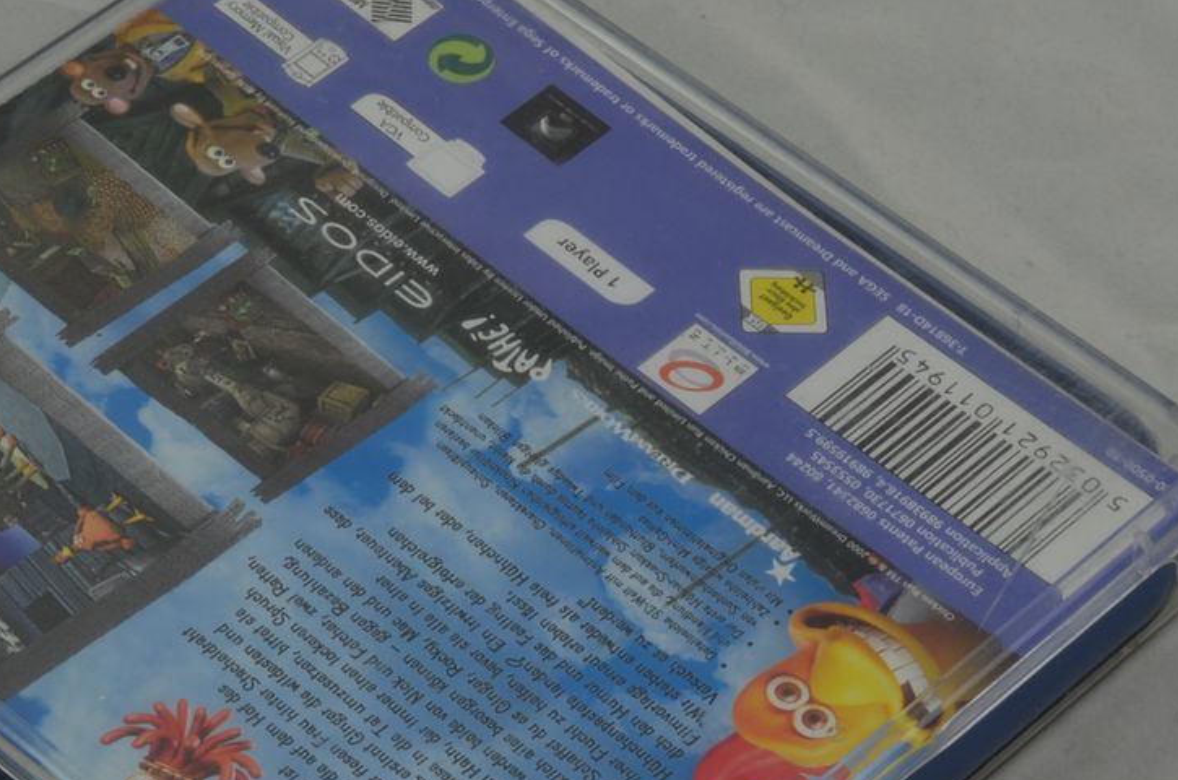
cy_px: 524
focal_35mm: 149
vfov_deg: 9.2
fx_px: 4865
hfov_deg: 13.8
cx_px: 543
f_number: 20
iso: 100
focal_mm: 40
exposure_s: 1/3
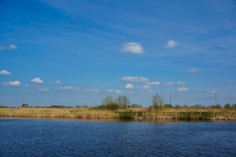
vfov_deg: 34.1
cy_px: 78
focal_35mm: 39
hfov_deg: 49.6
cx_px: 118
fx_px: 255
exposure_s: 1/500
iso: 100
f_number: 8
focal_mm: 26
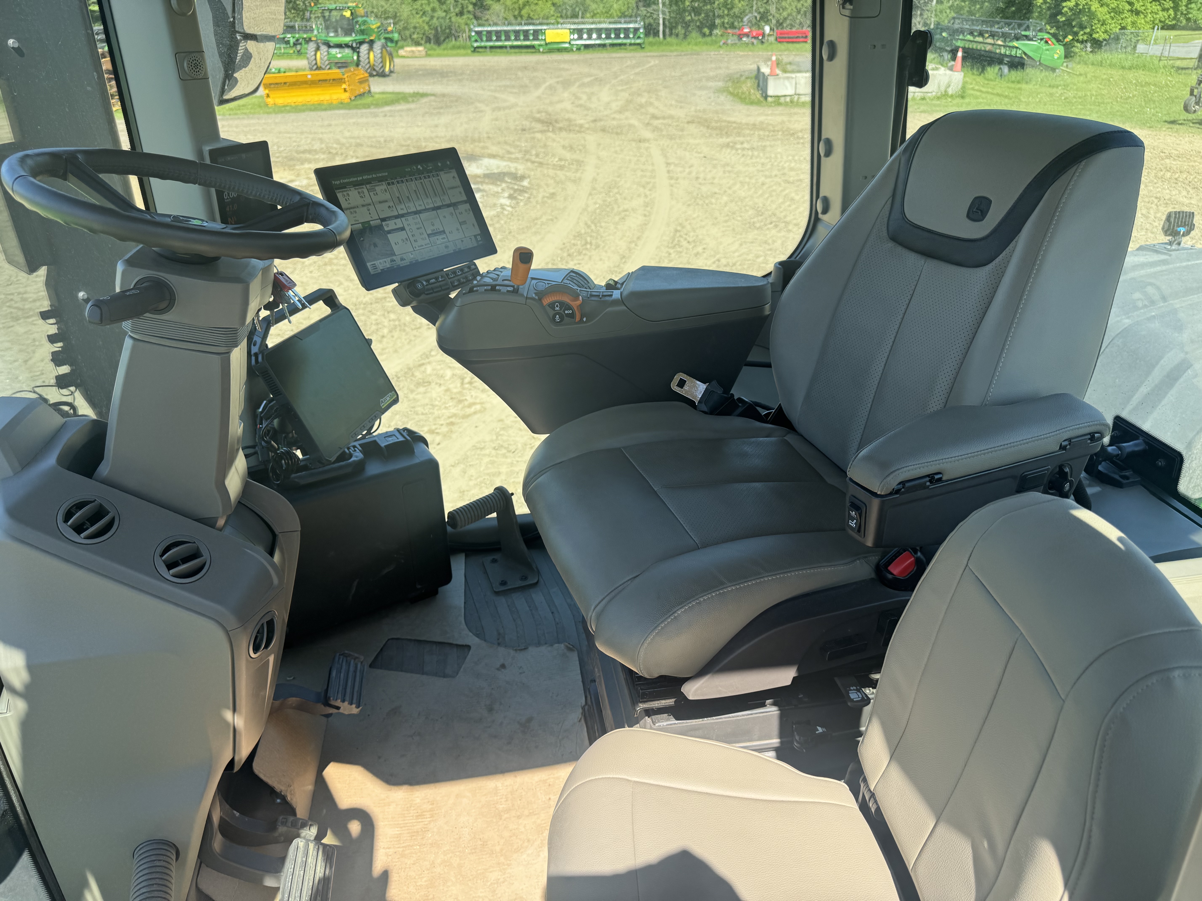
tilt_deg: -27.7
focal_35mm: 24
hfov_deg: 71.6
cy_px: 450
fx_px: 833
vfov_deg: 56.8
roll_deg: +2.4
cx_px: 601
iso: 80
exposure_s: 1/1285
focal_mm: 6.76
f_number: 1.78
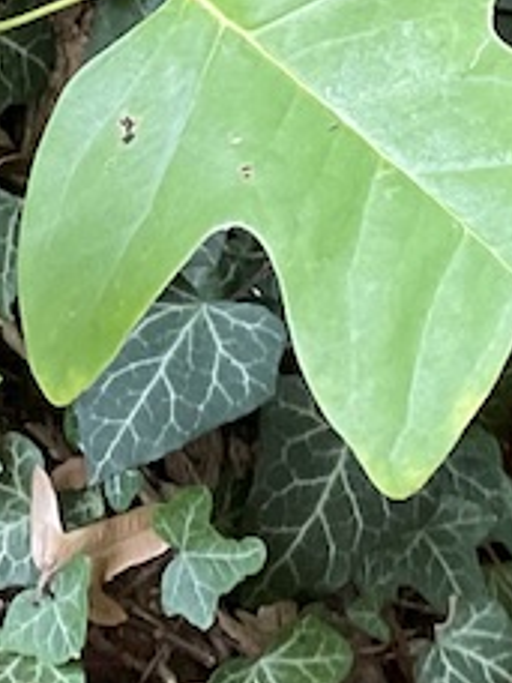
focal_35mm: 163
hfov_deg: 9.0
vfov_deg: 11.8
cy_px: -171
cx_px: -111
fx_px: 3215
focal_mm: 3
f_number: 1.8
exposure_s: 1/68
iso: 64
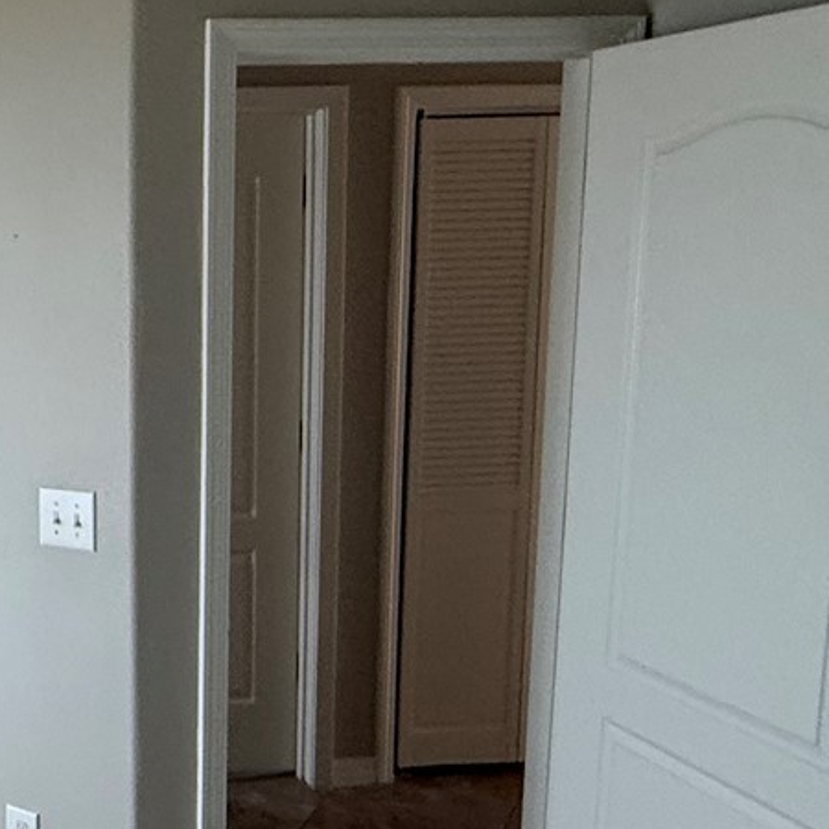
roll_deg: +2.8
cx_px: -114
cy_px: 407
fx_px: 1192
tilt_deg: -6.5
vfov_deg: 38.3
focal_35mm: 44
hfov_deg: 32.9
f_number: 2.2
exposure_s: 1/99
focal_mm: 2.22
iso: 250
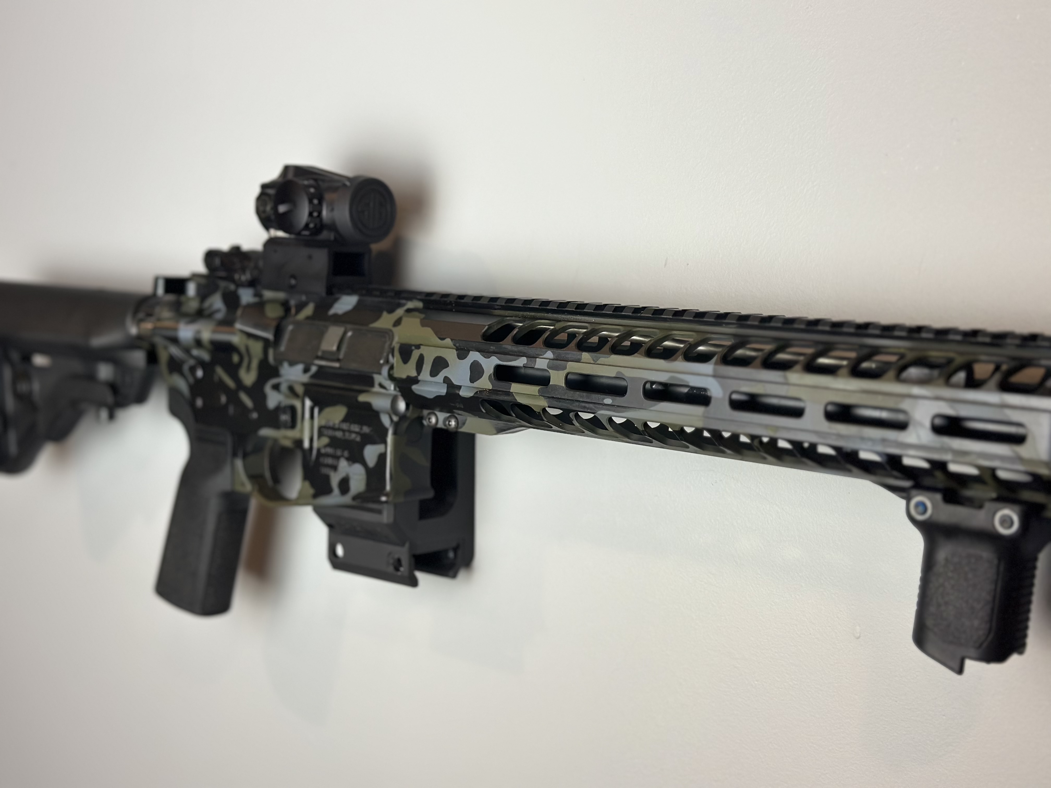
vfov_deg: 30.3
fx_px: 1457
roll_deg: -0.4
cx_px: 526
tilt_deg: -4.8
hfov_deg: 39.7
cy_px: 394
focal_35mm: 48
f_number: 1.78
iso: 160
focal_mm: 6.86
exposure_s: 1/120
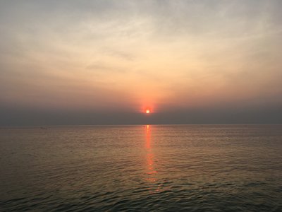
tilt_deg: +4.1
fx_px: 236
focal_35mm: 29
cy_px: 106
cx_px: 141
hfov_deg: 61.7
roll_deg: -0.2
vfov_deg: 48.2
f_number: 2.2
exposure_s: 1/615
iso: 25
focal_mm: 4.15
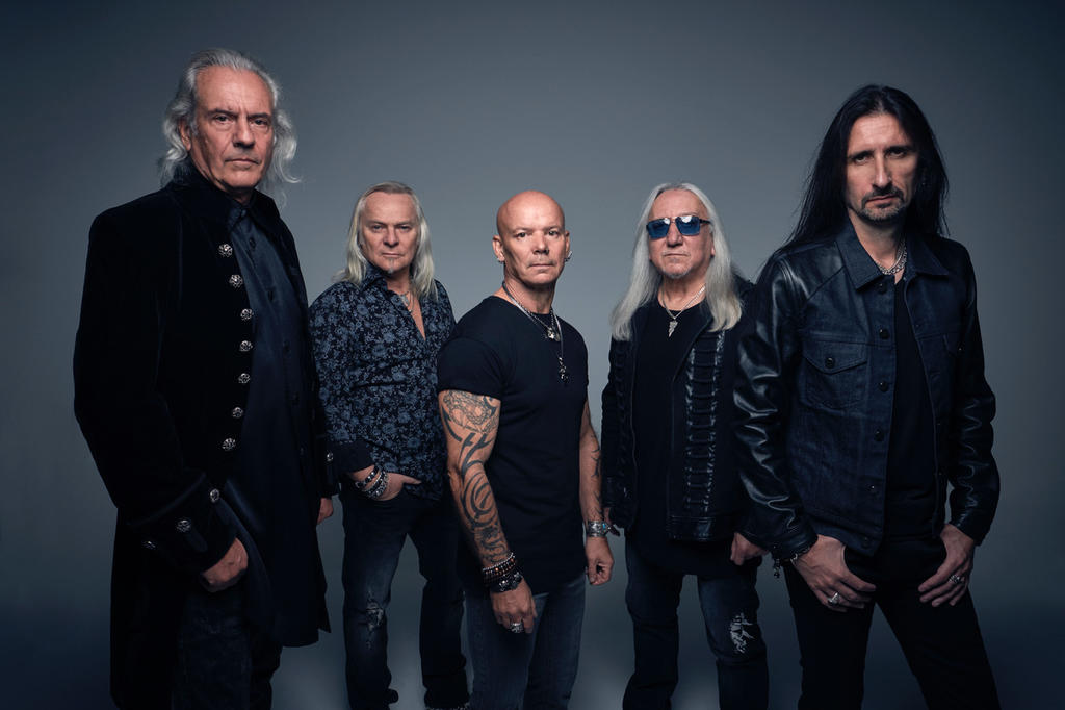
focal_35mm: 24
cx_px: 532
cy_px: 355
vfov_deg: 53.1
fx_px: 710
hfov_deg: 73.8
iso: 320
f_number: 9
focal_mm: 16
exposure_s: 1/250
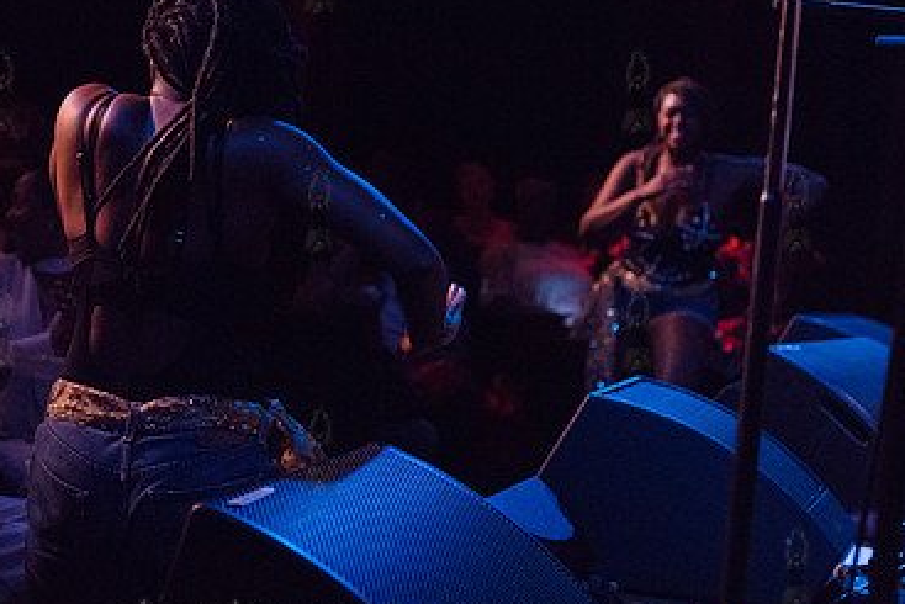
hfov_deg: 25.6
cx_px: 318
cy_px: 208
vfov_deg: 17.3
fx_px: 1987
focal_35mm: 79
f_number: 2.8
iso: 4000
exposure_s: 1/250
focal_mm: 50
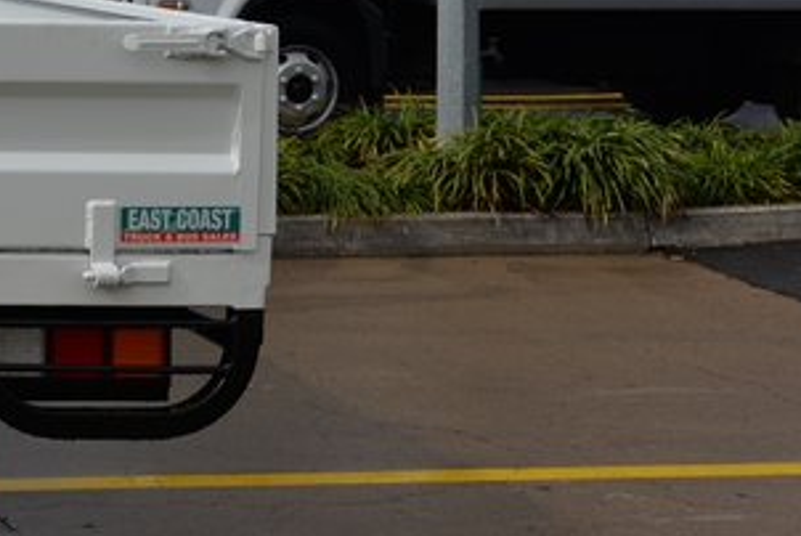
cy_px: -19
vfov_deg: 13.2
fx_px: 2272
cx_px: -485
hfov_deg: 17.5
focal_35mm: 102
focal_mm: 30
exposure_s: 1/320
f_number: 9
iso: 100
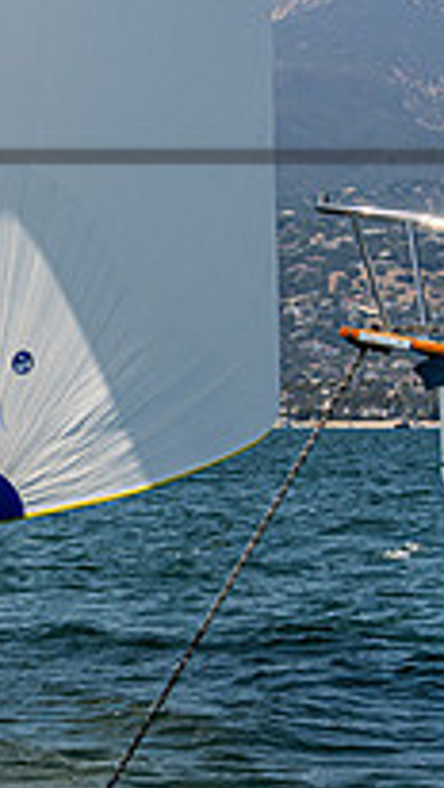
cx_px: -660
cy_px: 247
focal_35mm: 215
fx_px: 4496
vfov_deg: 10.0
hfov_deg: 5.4
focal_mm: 70
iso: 500
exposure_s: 1/2500
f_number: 8
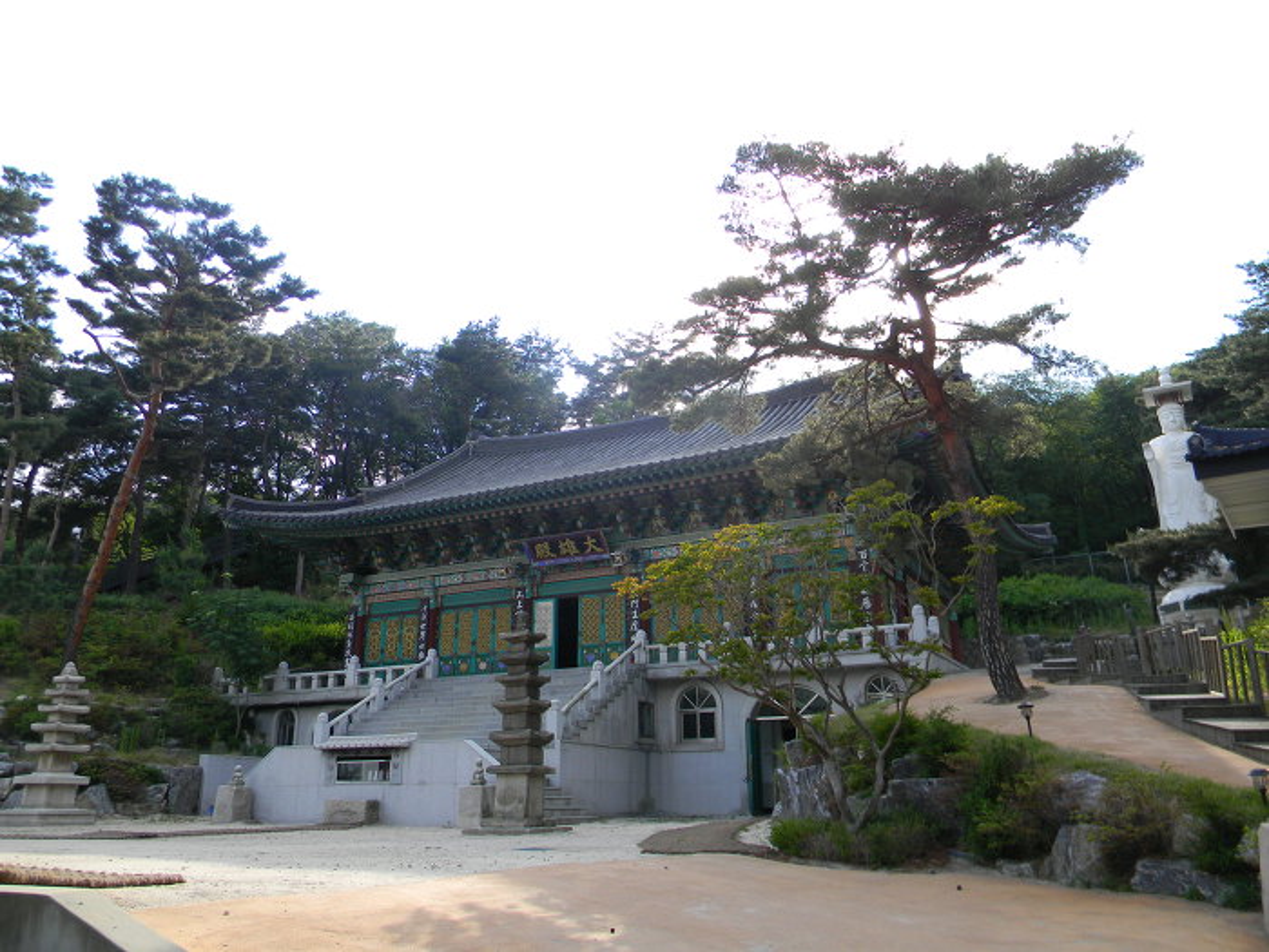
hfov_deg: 63.4
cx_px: 634
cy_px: 476
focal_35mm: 28
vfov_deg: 49.7
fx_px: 1026
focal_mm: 5
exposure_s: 1/262
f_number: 3.5
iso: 80
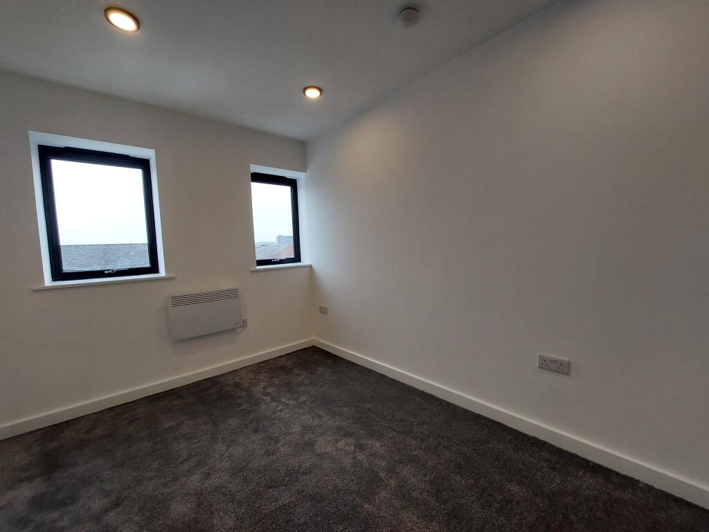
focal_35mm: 13
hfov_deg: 106.2
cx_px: 354
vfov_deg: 89.9
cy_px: 266
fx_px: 266
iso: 100
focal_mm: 1.74
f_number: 2.2
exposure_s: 1/100
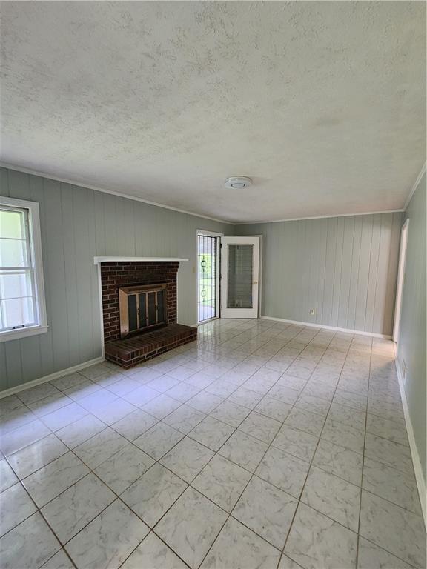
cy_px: 284
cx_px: 214
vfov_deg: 106.2
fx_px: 214
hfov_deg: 89.9
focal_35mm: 13
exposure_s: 1/60
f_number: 2.2
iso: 320
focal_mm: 2.2
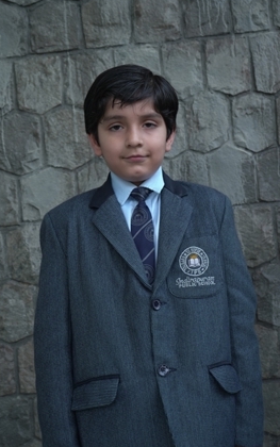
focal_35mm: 50
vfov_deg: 40.3
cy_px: 233
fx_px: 610
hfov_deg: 25.9
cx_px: 141
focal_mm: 46
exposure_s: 1/125
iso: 400
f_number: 7.1
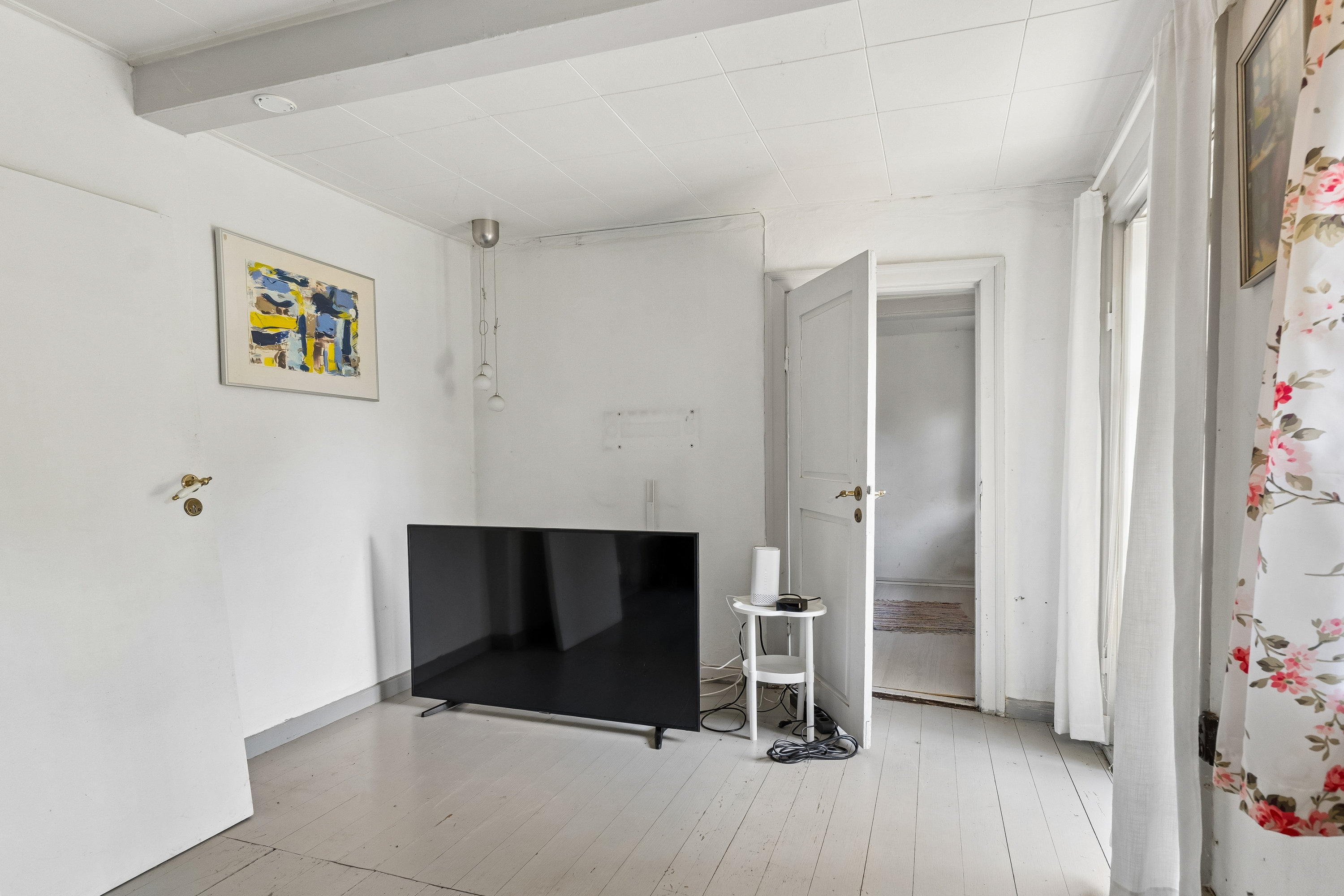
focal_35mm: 20
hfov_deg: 83.3
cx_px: 672
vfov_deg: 61.3
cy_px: 448
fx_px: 756
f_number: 8
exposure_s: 1/4
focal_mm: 13.5
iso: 200
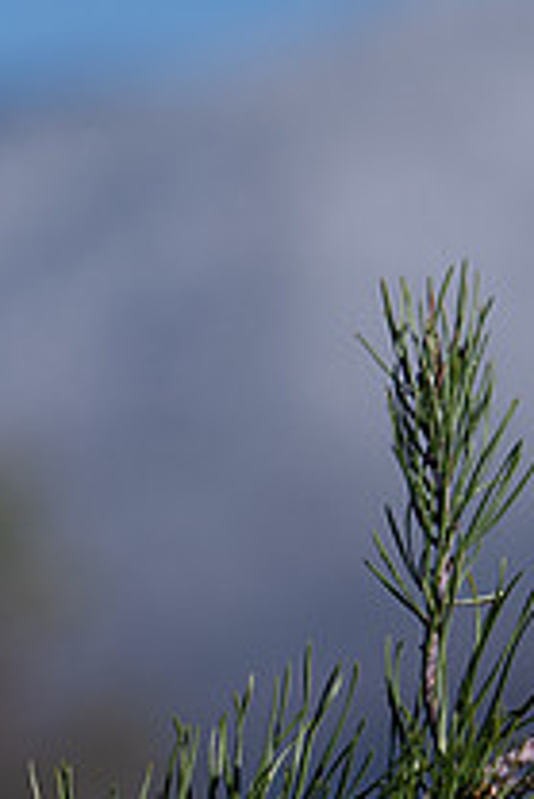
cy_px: 649
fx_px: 14393
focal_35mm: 648
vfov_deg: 3.2
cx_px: 46
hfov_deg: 2.1
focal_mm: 300
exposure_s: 1/1600
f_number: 8
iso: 400
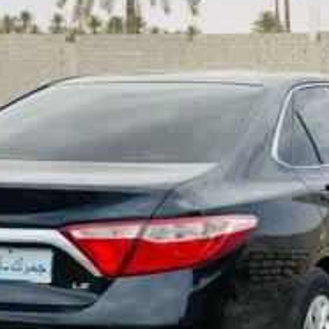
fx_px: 1065
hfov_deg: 17.5
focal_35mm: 99
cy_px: 161
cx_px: 246
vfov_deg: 17.6
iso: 20
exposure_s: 1/1653
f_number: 2
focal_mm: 6
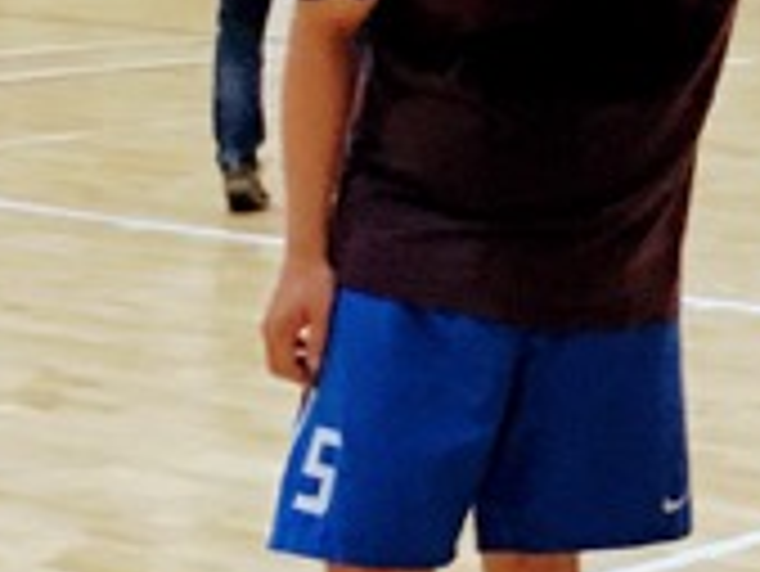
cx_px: 1408
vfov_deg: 9.4
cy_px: -218
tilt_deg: -1.1
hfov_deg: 11.8
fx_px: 3383
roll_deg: +0.5
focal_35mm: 154
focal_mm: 4.15
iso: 200
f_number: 2.2
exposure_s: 1/24
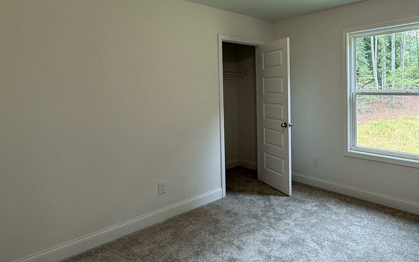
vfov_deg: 50.5
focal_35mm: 24
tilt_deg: +1.4
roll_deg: -0.4
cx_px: 277
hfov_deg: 72.7
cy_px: 97
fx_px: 274
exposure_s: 1/120
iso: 160
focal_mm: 2.22
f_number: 2.2
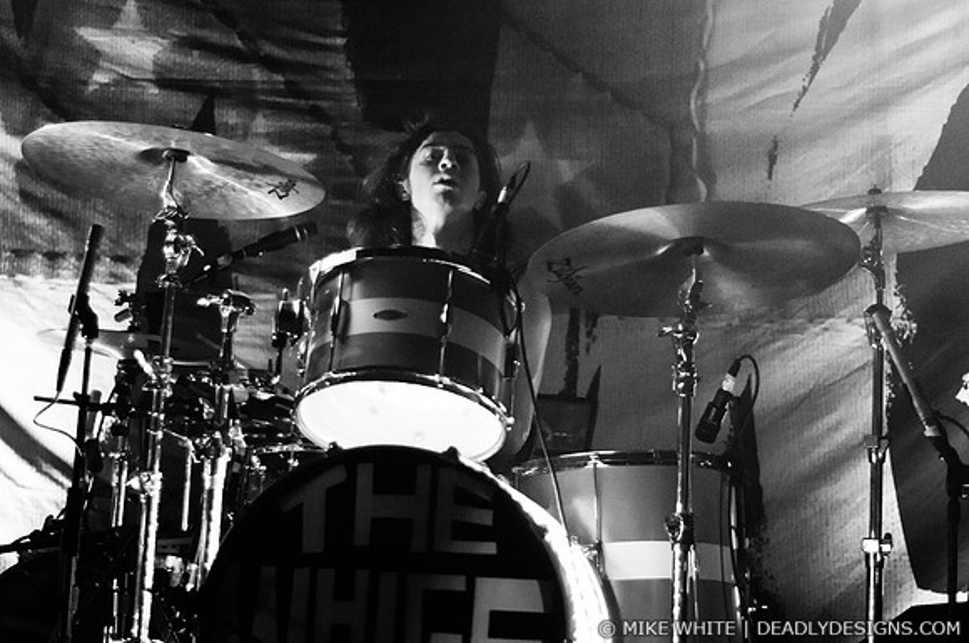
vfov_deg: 18.1
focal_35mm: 75
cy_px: 322
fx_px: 2016
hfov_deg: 27.0
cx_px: 484
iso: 1000
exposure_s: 1/160
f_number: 1.8
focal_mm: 50
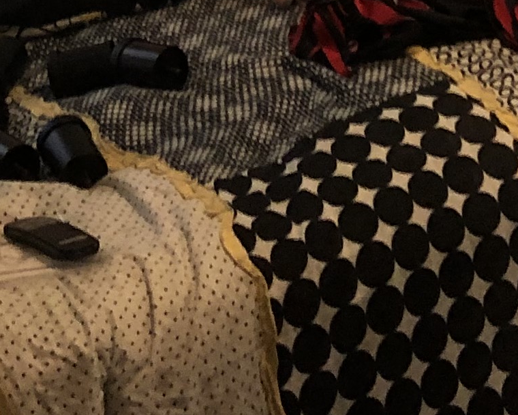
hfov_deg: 13.3
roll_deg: +0.5
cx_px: 172
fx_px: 2223
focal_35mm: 145
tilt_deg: -3.4
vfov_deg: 9.5
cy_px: -572
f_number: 1.8
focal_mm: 3.99
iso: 64
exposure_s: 1/15
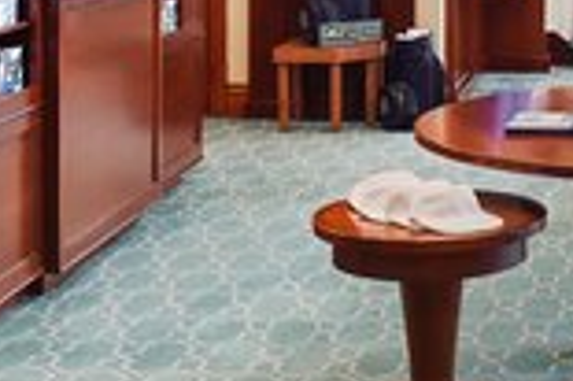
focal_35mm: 99
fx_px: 1574
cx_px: 591
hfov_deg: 19.9
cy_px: -107
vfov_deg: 13.3
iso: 250
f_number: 16
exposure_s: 1/1.25
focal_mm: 32
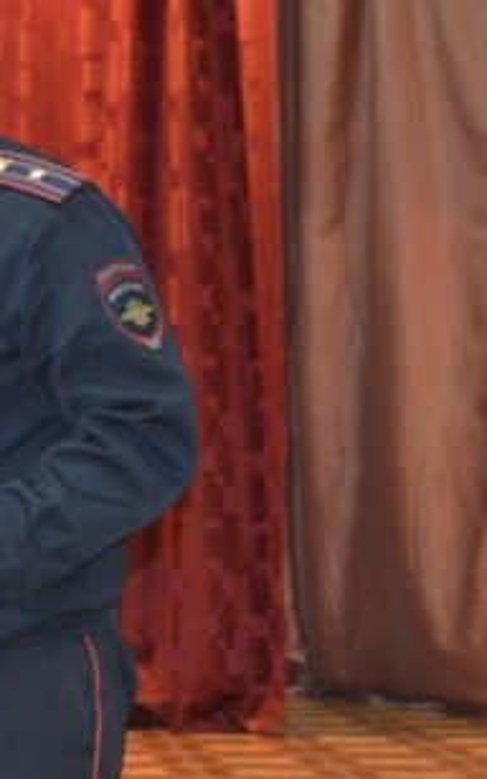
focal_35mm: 121
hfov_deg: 10.5
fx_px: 2572
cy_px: 303
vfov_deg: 17.2
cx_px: -193
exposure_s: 1/60
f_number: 4.5
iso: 3200
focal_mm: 35
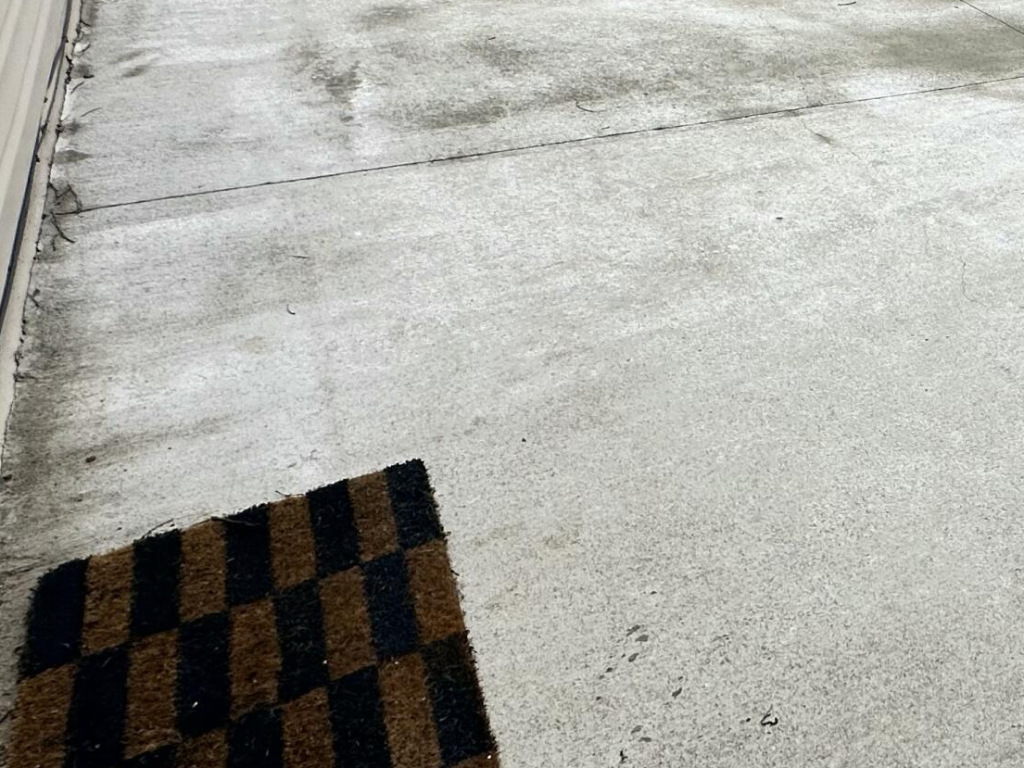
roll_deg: -6.0
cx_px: 1106
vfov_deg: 36.1
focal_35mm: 38
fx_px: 1124
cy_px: 126
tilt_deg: -23.1
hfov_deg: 40.4
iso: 40
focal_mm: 2.22
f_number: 2.2
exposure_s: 1/344
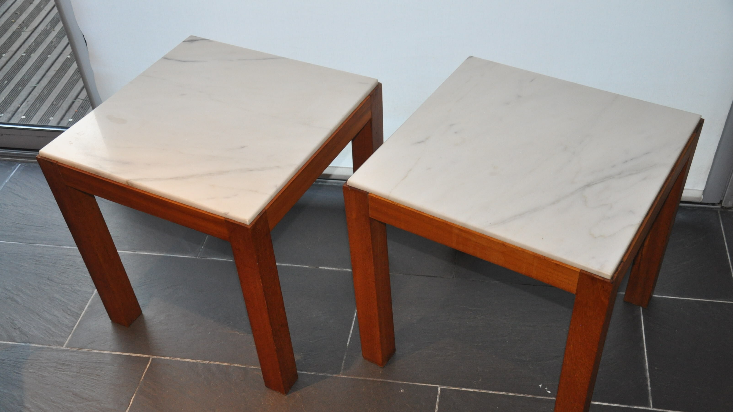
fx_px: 797
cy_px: 239
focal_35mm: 41
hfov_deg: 49.4
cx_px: 368
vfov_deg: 29.0
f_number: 4
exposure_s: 1/60
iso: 800
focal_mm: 26
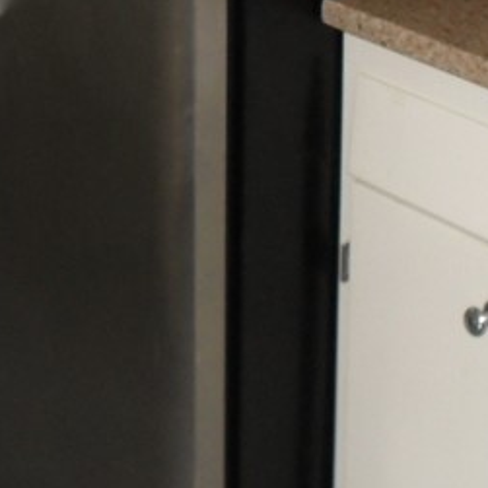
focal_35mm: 126
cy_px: -37
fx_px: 2010
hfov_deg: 13.8
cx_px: 200
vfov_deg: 13.6
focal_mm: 6.3
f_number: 3.2
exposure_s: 1/45
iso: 200
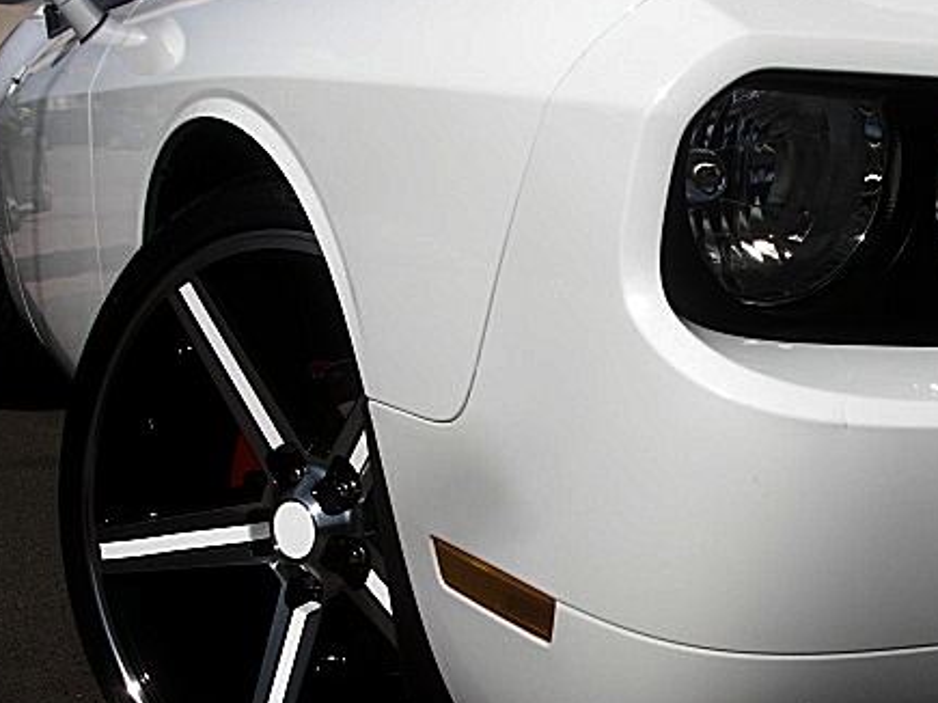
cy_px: 384
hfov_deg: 35.7
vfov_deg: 27.5
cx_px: 658
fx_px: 1436
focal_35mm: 53
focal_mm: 6.3
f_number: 7.9
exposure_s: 1/200
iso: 50
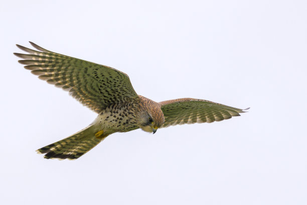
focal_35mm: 750
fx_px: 6395
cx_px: 154
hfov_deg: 2.7
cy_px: 102
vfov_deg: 1.8
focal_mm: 500
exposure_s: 1/1000
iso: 800
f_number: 8
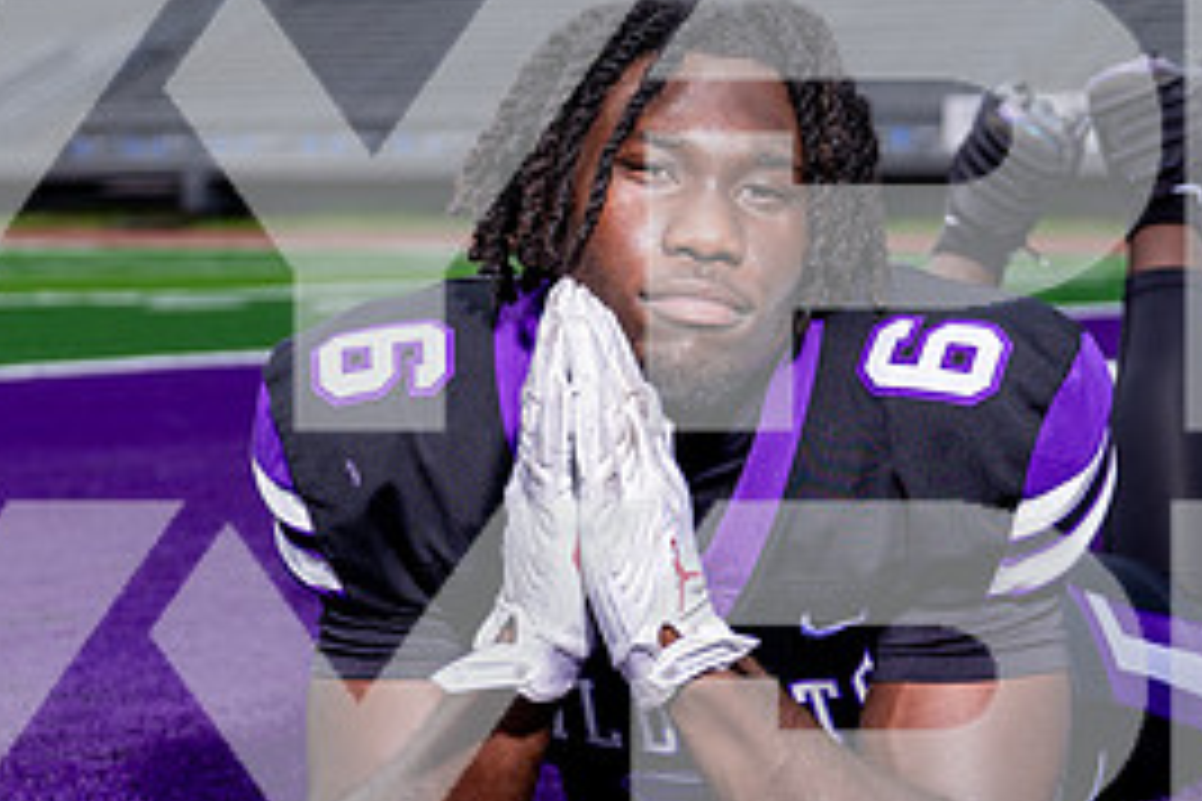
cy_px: 196
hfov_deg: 19.6
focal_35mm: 104
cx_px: 558
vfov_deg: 13.1
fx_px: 3472
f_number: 4
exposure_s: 1/1250
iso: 100
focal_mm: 47
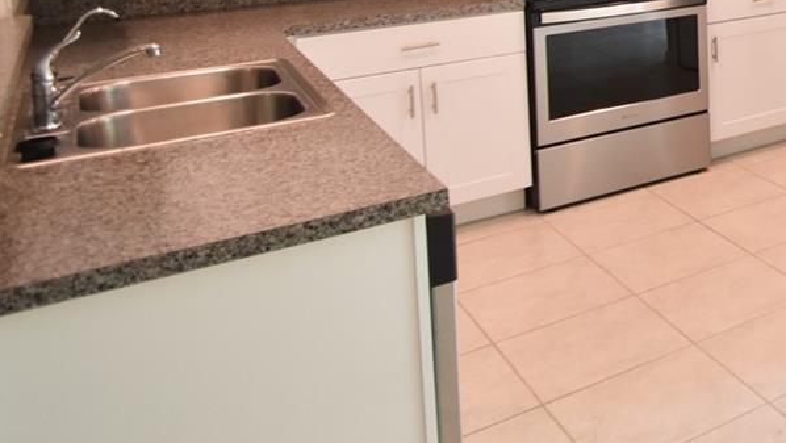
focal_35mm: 42
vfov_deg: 25.4
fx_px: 876
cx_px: 1028
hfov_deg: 34.1
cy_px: -95
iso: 800
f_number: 3.5
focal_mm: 10
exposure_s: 1/60
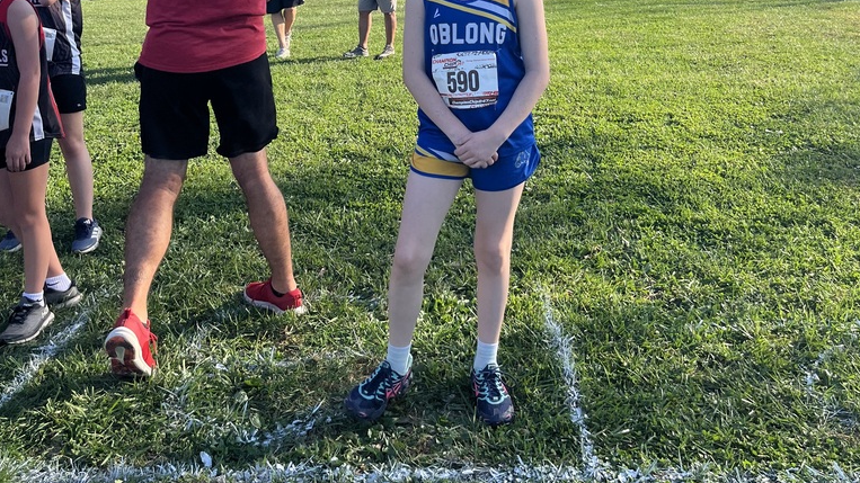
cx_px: 431
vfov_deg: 29.8
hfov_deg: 52.8
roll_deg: +4.8
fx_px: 866
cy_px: 43
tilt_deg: -3.8
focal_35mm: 38
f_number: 1.6
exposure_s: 1/1558
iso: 50
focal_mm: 5.1
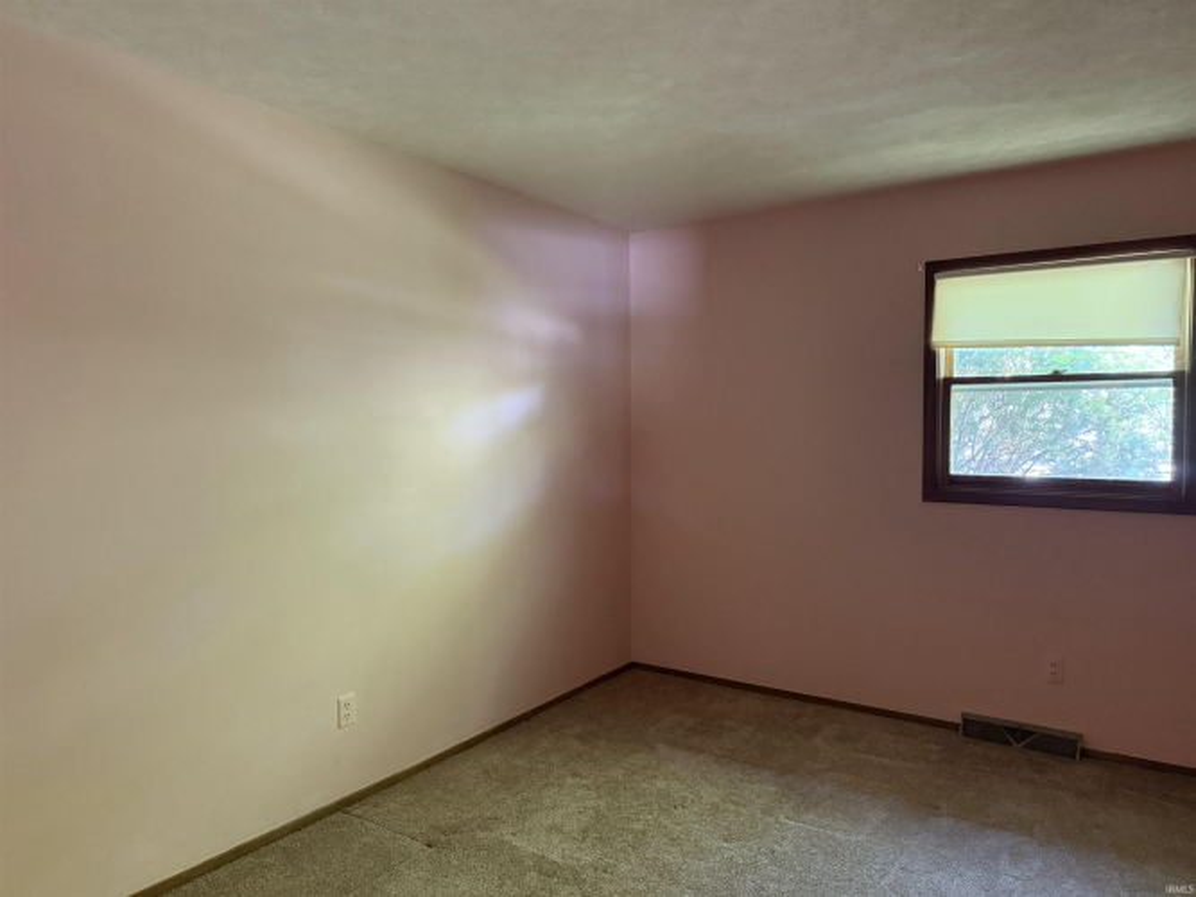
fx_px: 829
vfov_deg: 56.8
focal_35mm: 24
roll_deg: +0.6
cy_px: 448
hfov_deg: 71.6
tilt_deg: -1.6
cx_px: 598
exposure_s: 1/40
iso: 1000
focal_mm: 6.76
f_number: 1.78
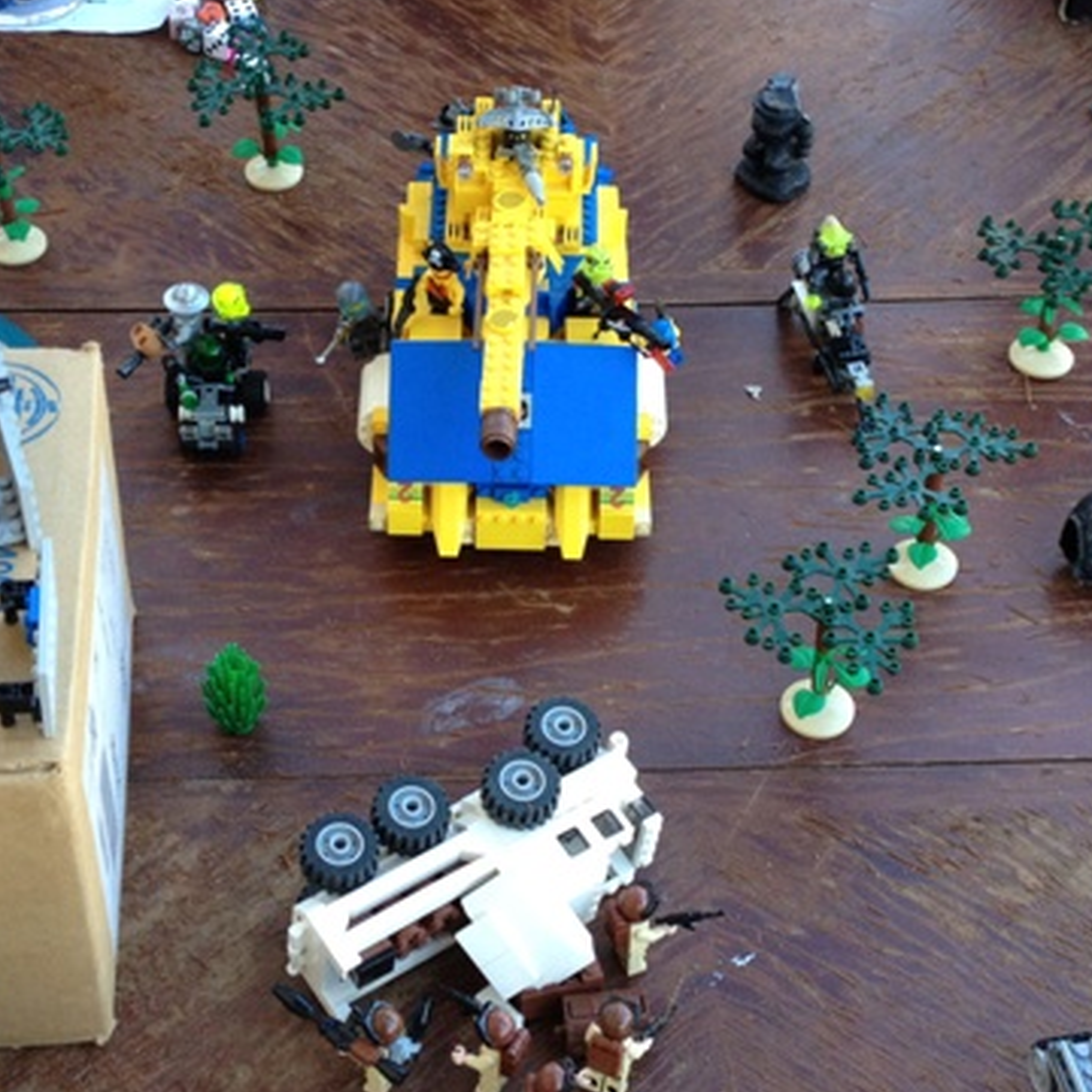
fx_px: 2356
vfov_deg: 26.1
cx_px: 549
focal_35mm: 66
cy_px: 540
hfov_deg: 26.1
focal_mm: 4.28
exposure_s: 1/120
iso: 100
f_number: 2.4
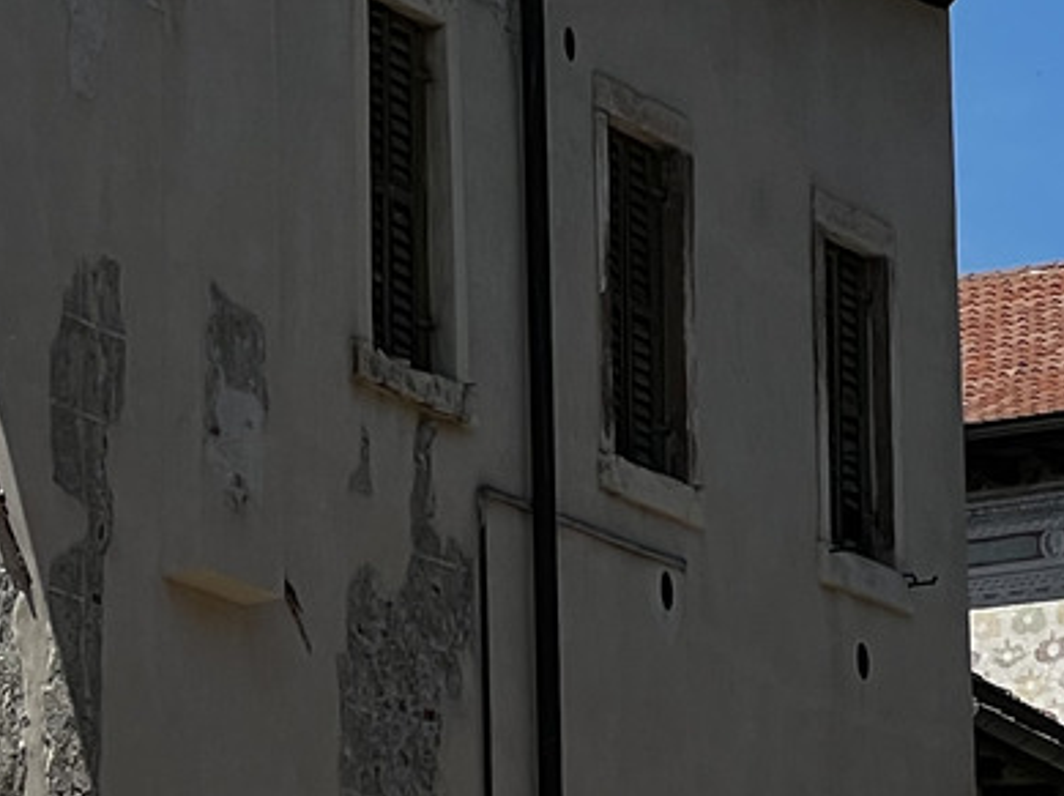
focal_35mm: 317
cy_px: 470
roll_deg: +0.3
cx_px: -692
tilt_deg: +9.7
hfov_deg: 6.2
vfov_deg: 4.7
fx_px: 9735
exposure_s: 1/1292
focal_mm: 9
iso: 32
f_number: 2.8
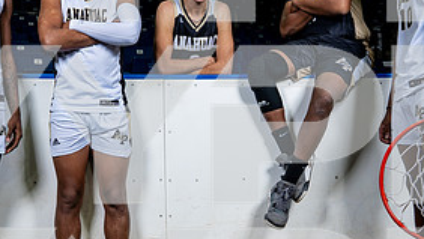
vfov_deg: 21.5
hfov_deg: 37.1
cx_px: 182
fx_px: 630
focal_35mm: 56
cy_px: 126
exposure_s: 1/125
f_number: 8
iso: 100
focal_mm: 26
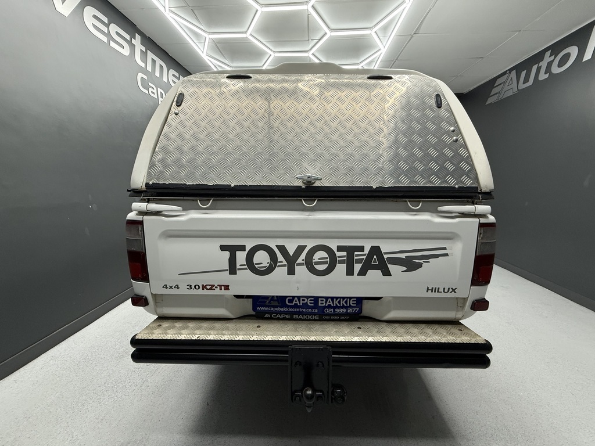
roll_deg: +0.2
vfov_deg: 85.7
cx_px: 298
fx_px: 241
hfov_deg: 102.1
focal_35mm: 14
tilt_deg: -9.9
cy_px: 223
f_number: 2.2
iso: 200
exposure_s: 1/100
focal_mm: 2.22
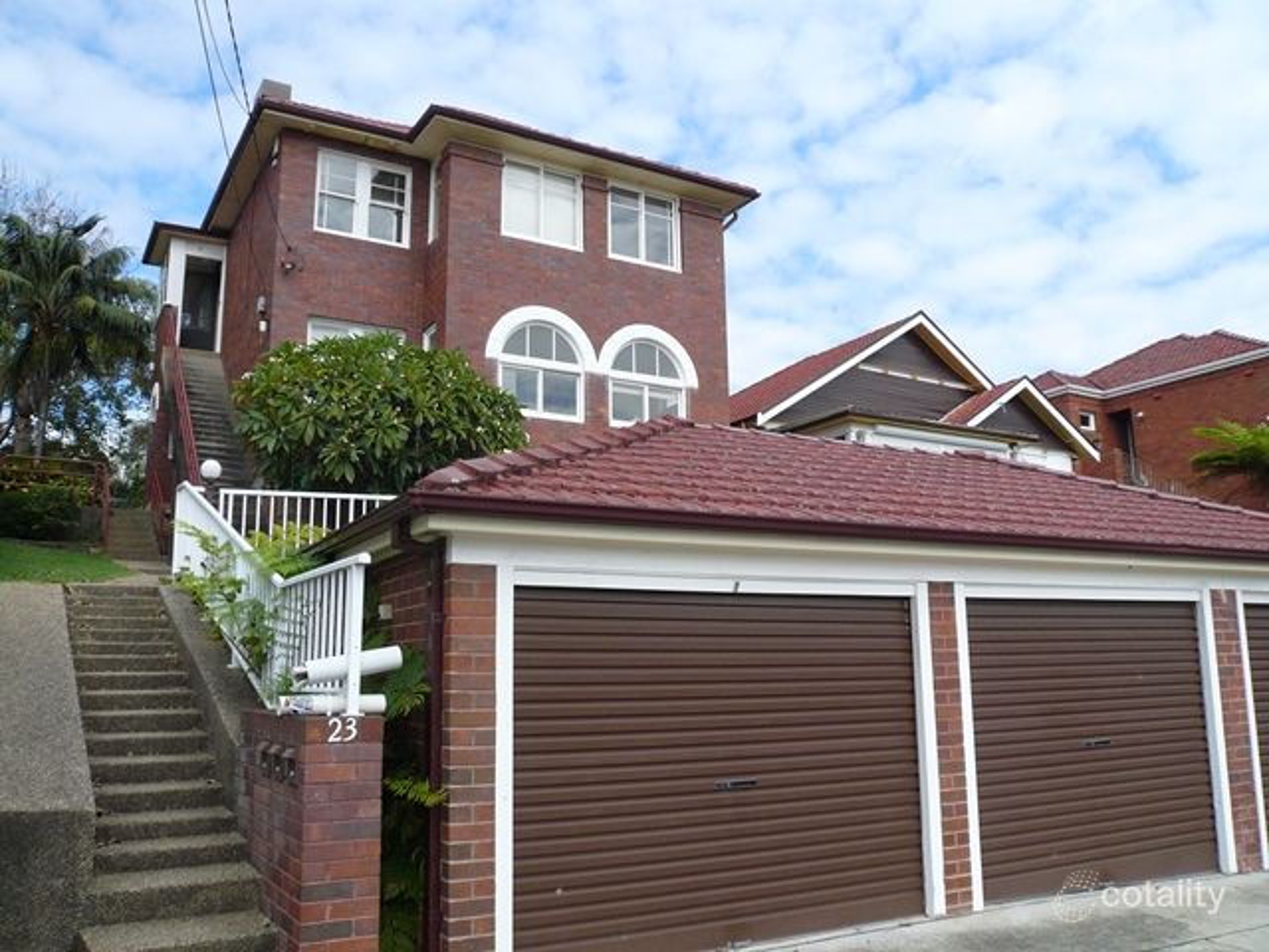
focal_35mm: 28
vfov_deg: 49.7
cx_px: 634
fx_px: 1026
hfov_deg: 63.4
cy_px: 476
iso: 100
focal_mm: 4.6
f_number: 8
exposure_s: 1/160
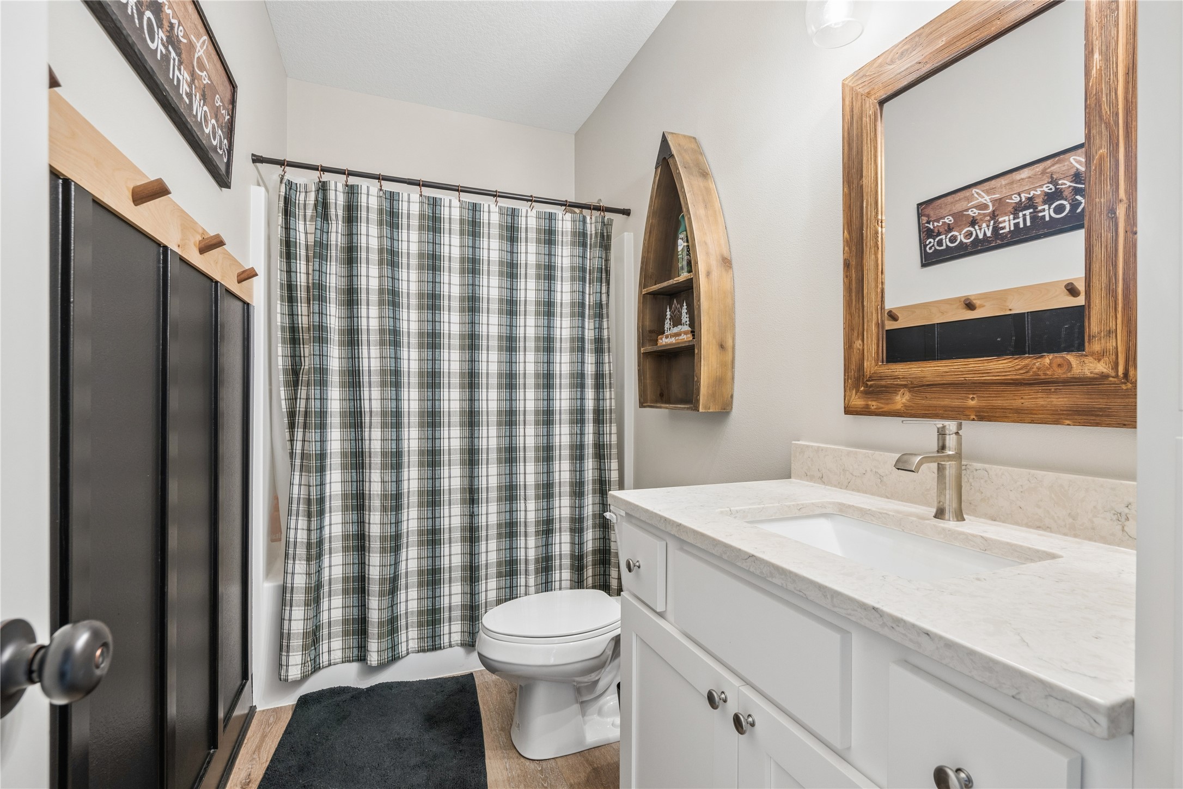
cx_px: 592
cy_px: 394
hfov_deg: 96.7
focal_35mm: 16
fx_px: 526
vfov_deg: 73.7
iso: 400
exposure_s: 1/5
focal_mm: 16
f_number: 9
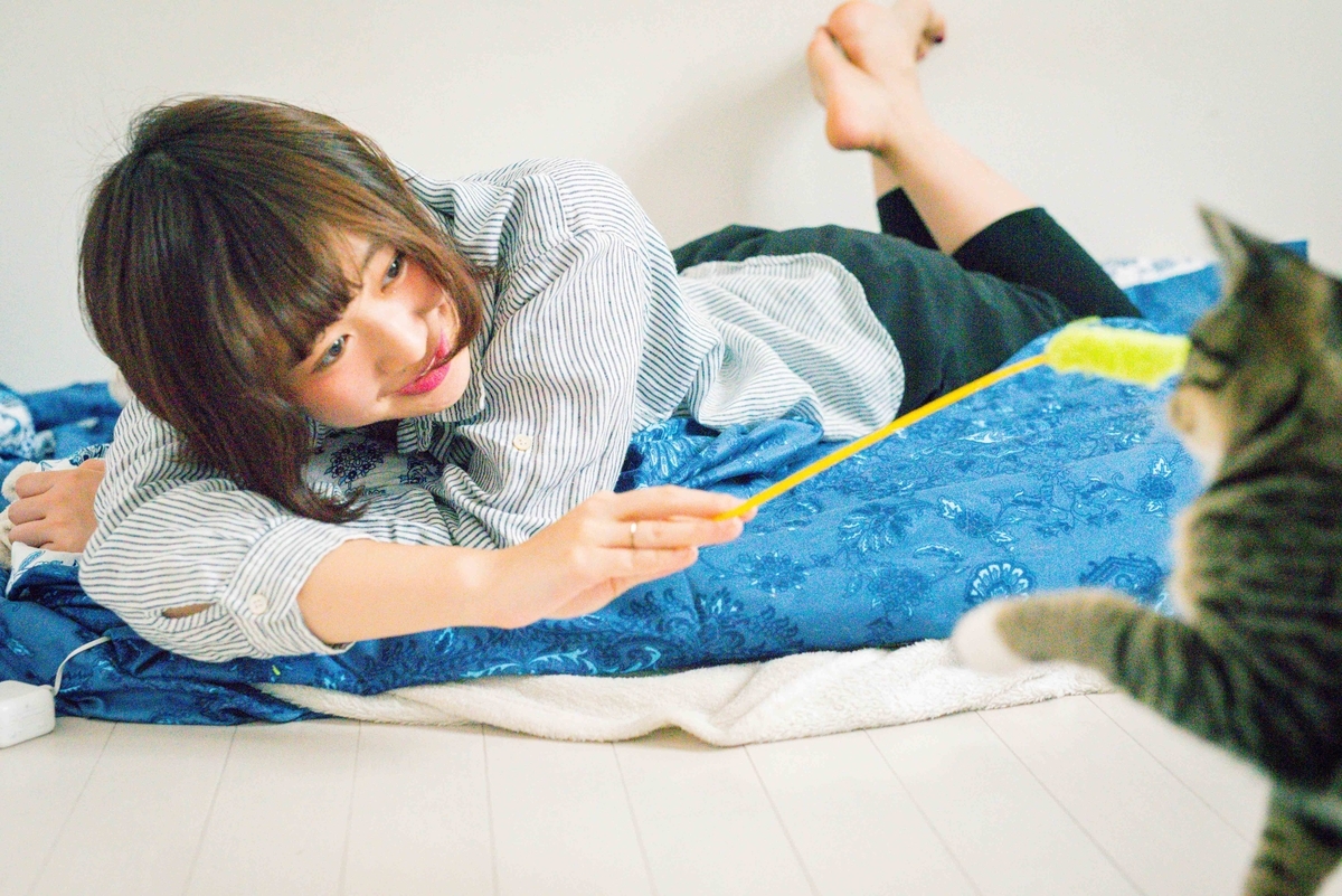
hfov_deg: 39.6
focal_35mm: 50
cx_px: 671
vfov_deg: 27.0
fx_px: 1864
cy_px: 448
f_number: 4.5
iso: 12800
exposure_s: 1/160
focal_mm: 50
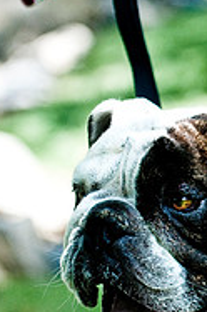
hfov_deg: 4.2
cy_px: 273
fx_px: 2822
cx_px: 354
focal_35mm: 326
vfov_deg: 6.3
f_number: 2.8
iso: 200
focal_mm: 70
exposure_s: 1/1600
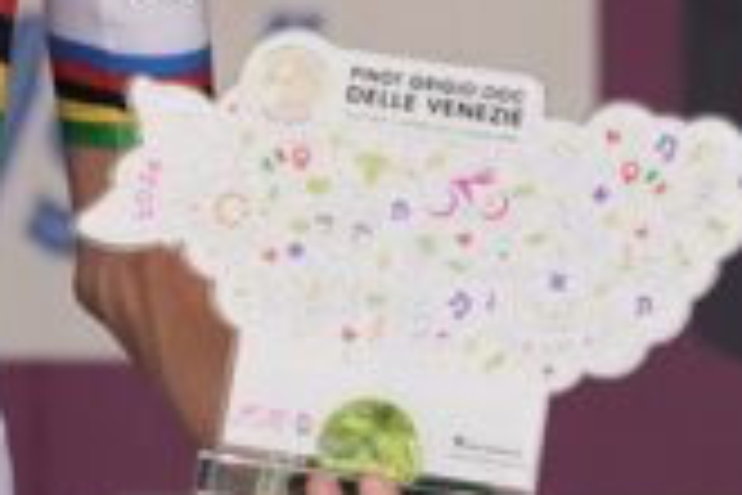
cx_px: -252
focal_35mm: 836
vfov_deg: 1.6
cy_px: -828
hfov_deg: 2.5
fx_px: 17230
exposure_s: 1/2000
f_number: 3.2
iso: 640
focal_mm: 138
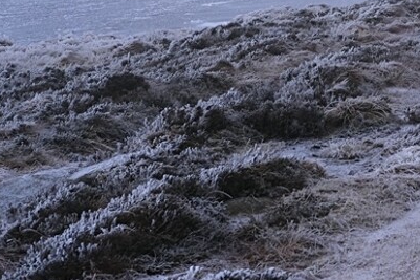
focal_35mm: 119
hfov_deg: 17.0
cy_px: 14
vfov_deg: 11.4
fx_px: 1388
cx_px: 349
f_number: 5.6
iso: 400
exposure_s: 1/350
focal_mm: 35
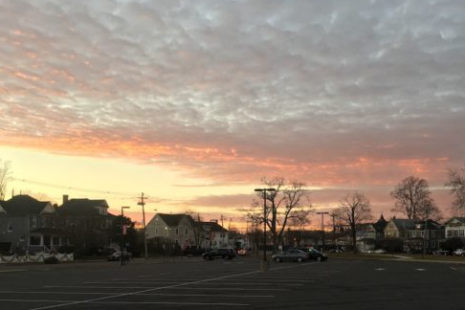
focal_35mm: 31
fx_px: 400
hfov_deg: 60.3
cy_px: 167
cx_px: 231
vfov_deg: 42.3
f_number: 2.2
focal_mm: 4.15
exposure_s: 1/120
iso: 40
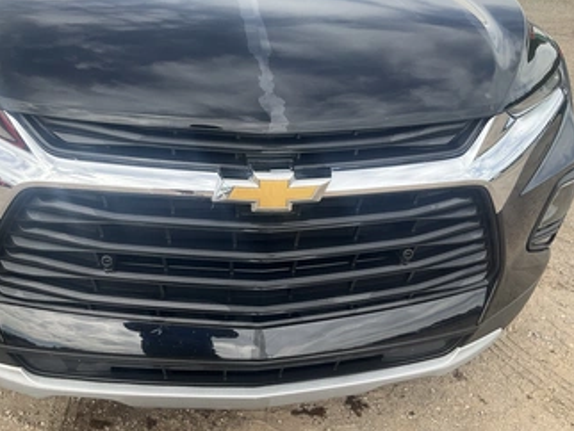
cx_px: 239
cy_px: 214
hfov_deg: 51.1
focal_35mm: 36
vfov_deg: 39.7
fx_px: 597
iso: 25
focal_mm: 3
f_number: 1.8
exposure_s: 1/469
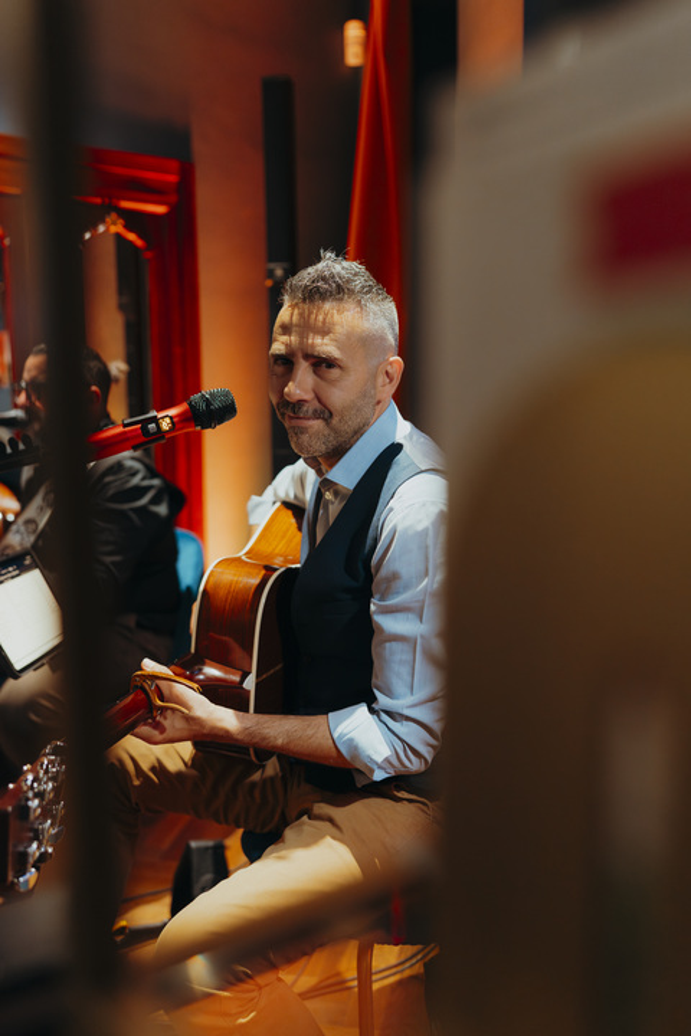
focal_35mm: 35
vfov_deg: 54.4
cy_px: 518
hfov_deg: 37.9
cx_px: 346
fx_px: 1008
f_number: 2
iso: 1600
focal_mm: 35
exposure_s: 1/160
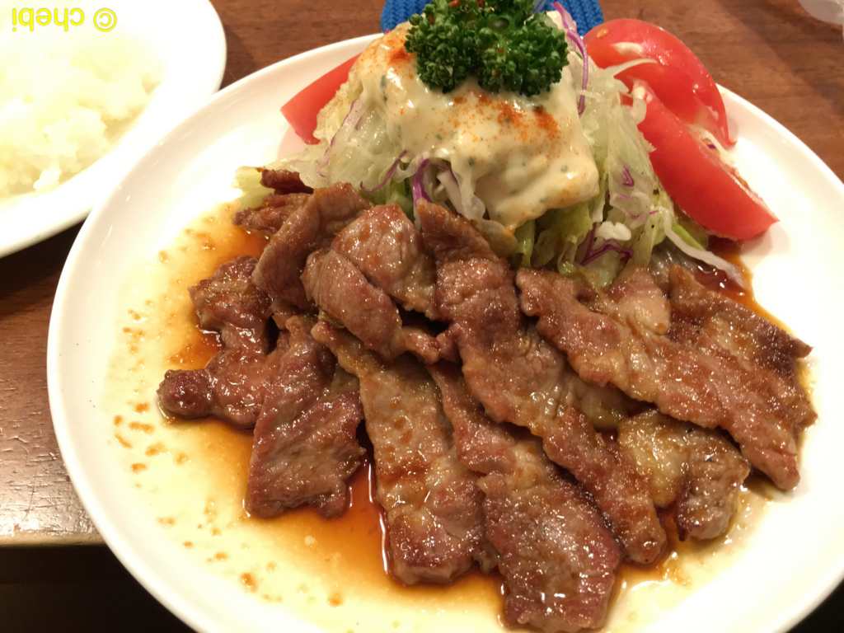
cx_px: 422
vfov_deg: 48.2
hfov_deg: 61.7
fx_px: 707
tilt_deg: -53.3
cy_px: 316
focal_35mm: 29
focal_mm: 4.15
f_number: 2.2
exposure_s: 1/20
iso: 200
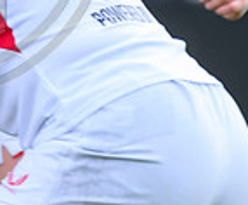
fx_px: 33119
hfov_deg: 0.4
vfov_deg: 0.4
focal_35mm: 4457
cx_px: 137
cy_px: 83
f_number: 4
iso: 500
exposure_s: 1/1600
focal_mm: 560
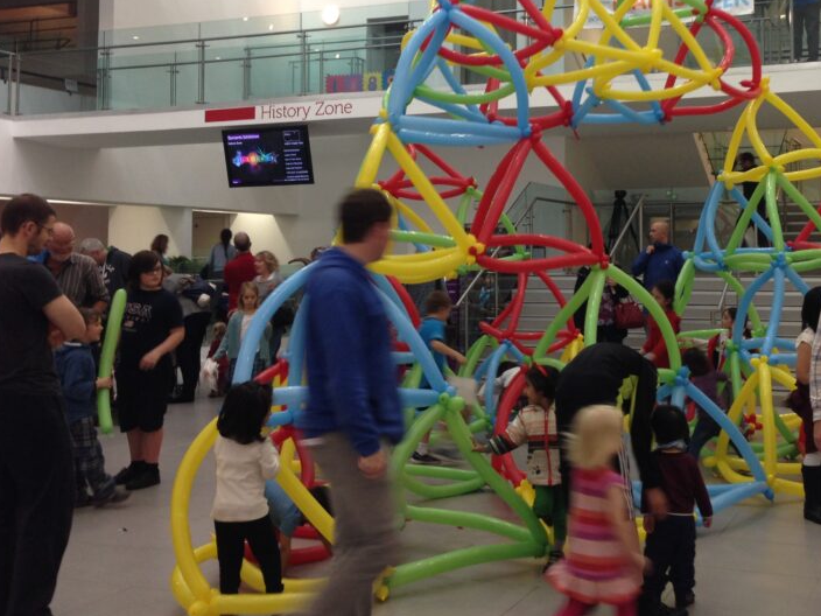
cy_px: 190
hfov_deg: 39.2
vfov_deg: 30.0
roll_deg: -2.0
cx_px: 546
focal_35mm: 48
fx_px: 1138
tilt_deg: +5.5
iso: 64
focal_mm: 4.12
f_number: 2.4
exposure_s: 1/20
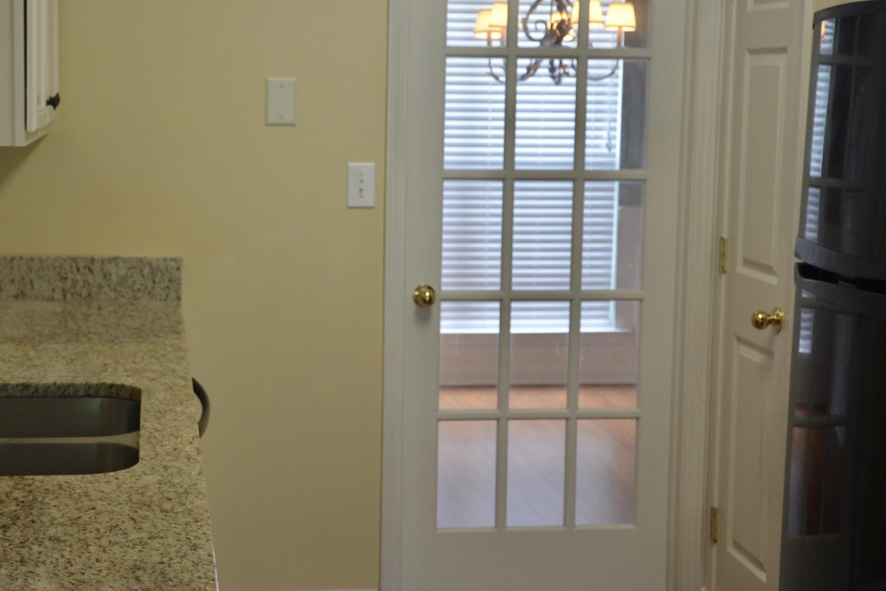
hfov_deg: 30.0
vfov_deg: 20.3
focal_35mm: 67
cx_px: 346
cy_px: 237
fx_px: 1649
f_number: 4.2
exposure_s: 1/60
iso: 500
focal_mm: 32
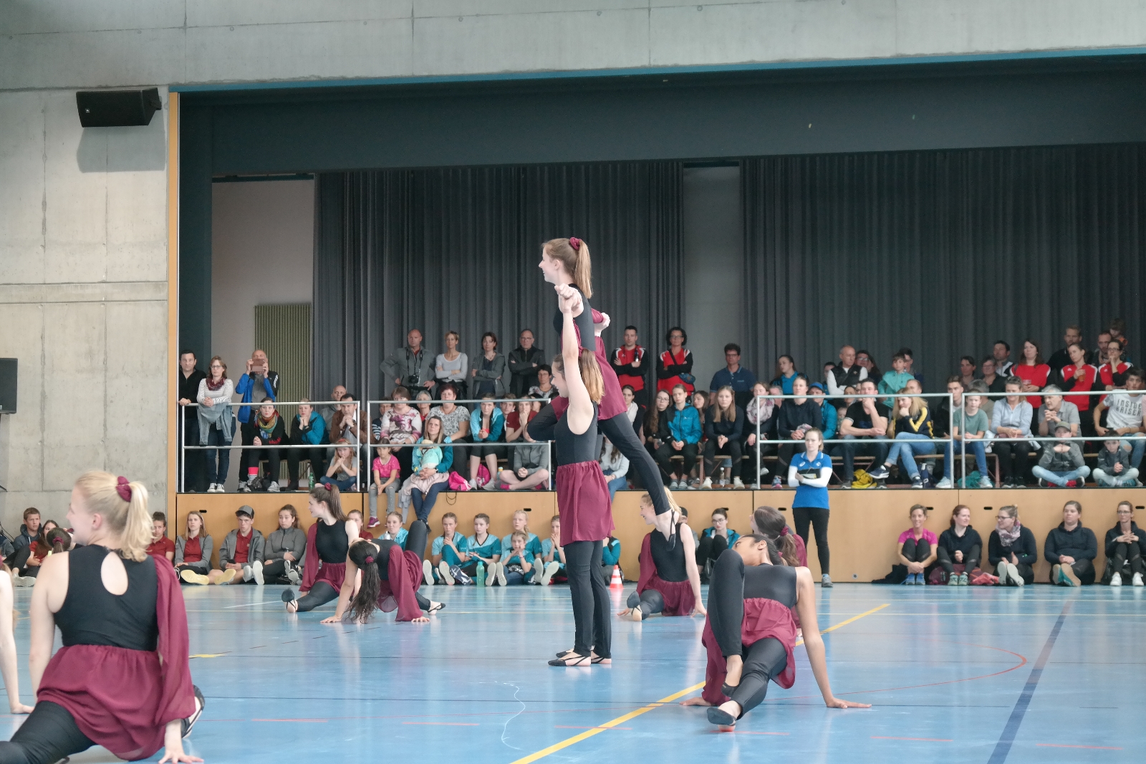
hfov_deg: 26.3
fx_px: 2451
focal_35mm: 77
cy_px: 382
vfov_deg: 17.7
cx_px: 573
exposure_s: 1/80
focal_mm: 50
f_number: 4
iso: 1600
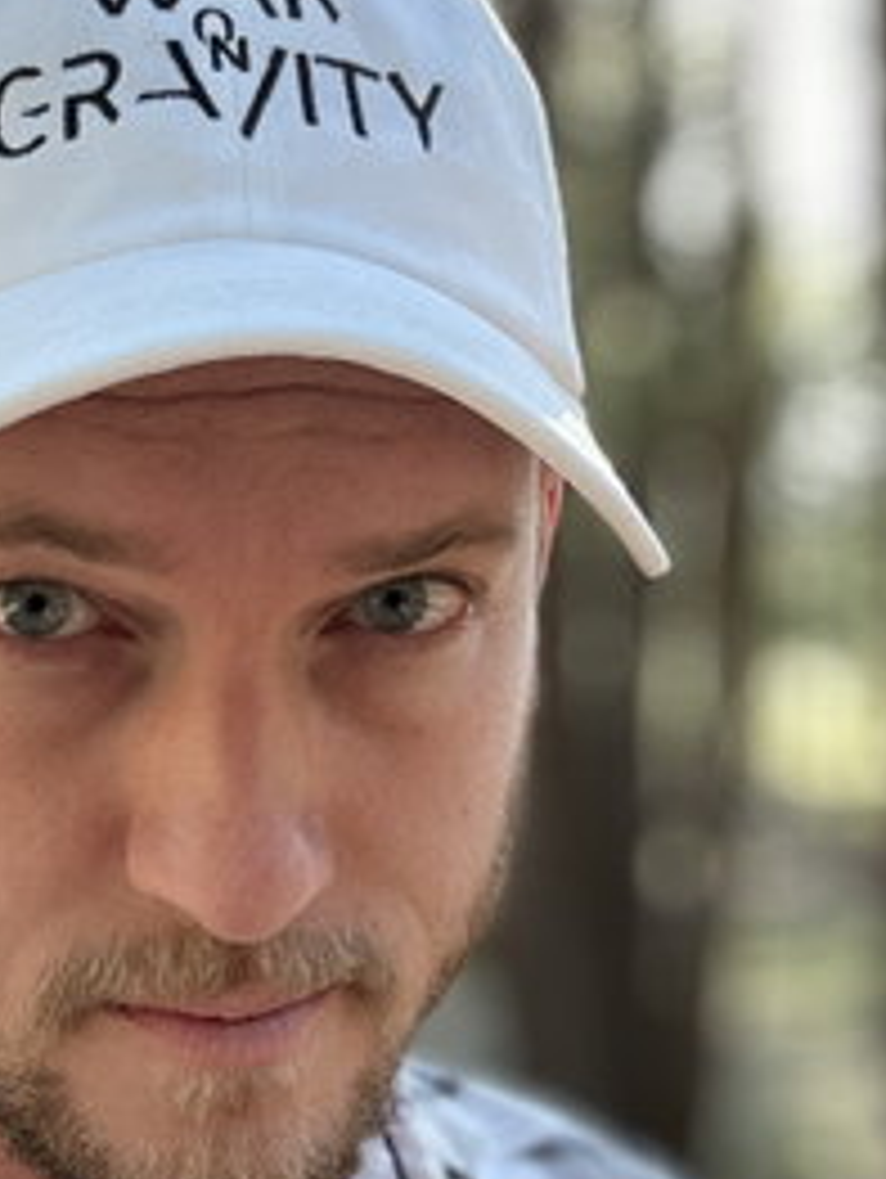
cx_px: 216
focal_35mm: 61
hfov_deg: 23.8
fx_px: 2078
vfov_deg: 31.5
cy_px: 718
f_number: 1.9
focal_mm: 2.69
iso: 64
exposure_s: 1/121
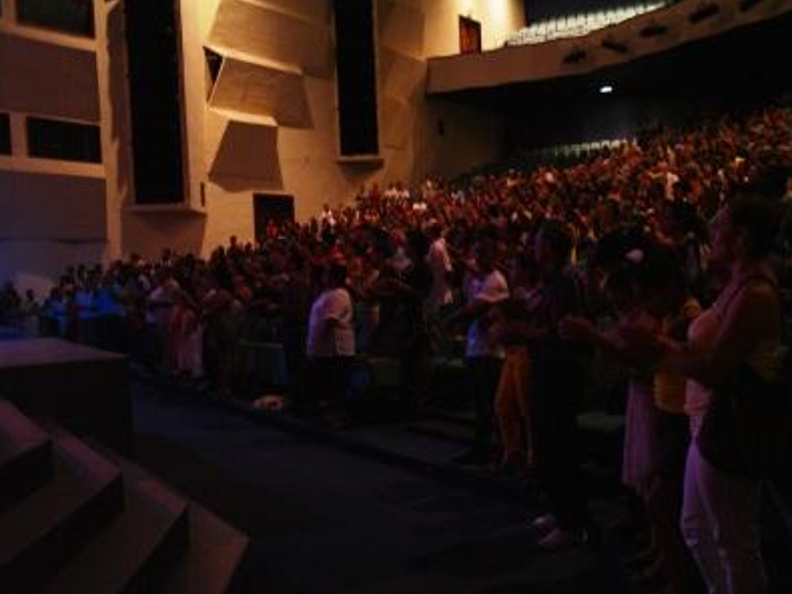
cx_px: 443
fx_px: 823
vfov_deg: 39.6
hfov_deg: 51.2
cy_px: 297
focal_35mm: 36
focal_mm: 22
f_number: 3.5
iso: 400
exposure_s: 1/10
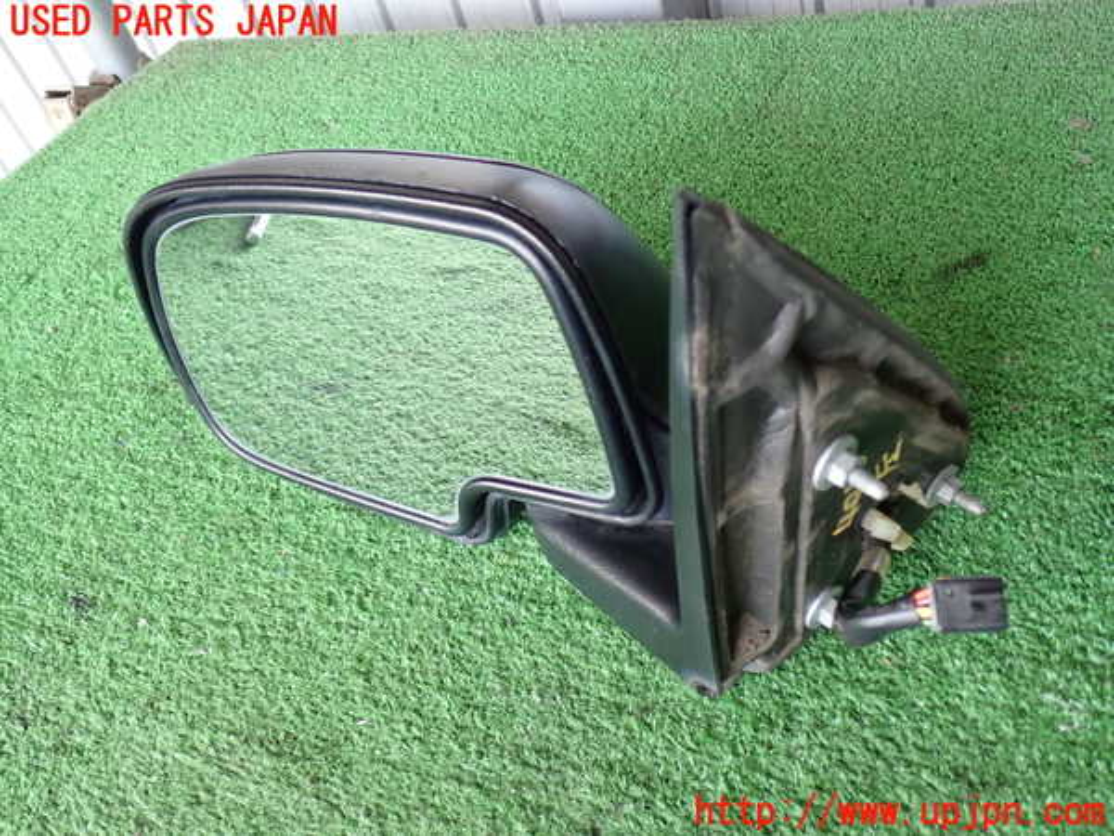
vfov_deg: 44.2
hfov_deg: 56.8
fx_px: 1030
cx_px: 557
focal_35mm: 32
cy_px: 418
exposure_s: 1/60
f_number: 2.4
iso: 160
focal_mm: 5.79
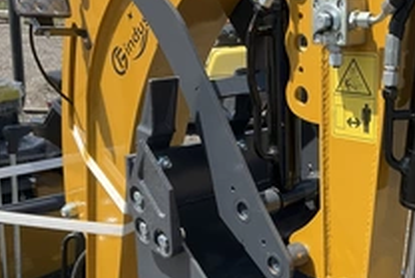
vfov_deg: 23.4
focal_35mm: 58
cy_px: 174
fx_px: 669
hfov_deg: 34.1
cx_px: 281
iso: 25
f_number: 1.8
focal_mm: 3
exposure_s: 1/869
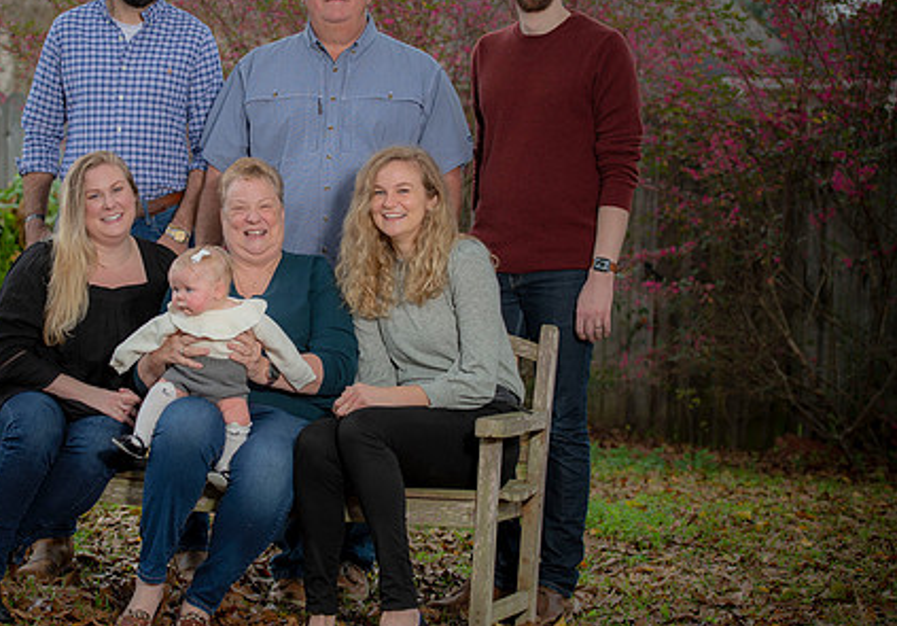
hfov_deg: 20.1
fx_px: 2527
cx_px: 295
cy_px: 282
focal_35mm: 100
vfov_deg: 14.1
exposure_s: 1/200
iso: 160
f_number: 3.5
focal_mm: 70
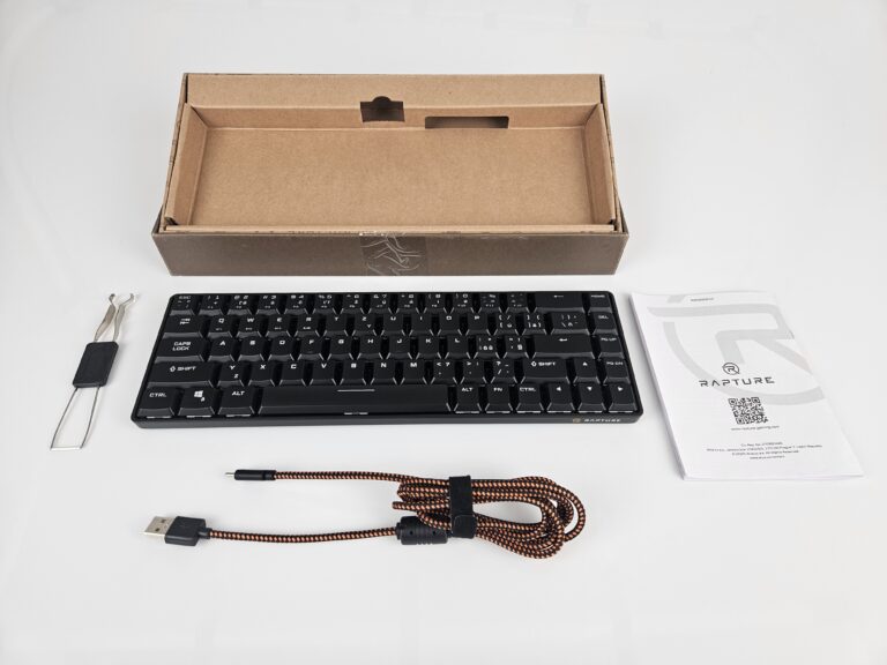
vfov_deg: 58.9
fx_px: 589
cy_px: 332
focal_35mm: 23
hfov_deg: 73.9
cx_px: 444
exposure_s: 1/180
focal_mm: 5.4
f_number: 1.8
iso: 64
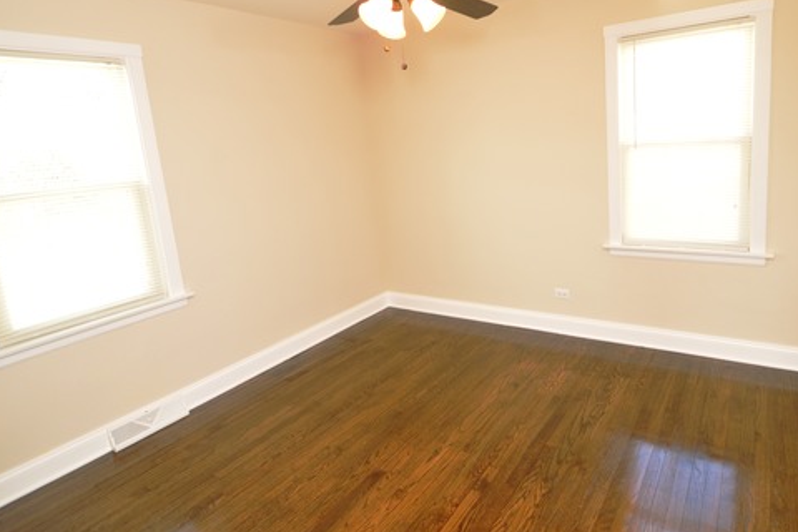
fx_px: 443
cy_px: 211
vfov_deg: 61.4
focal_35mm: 20
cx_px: 485
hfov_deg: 82.8
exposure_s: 1/80
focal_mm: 10
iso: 400
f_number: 4.5
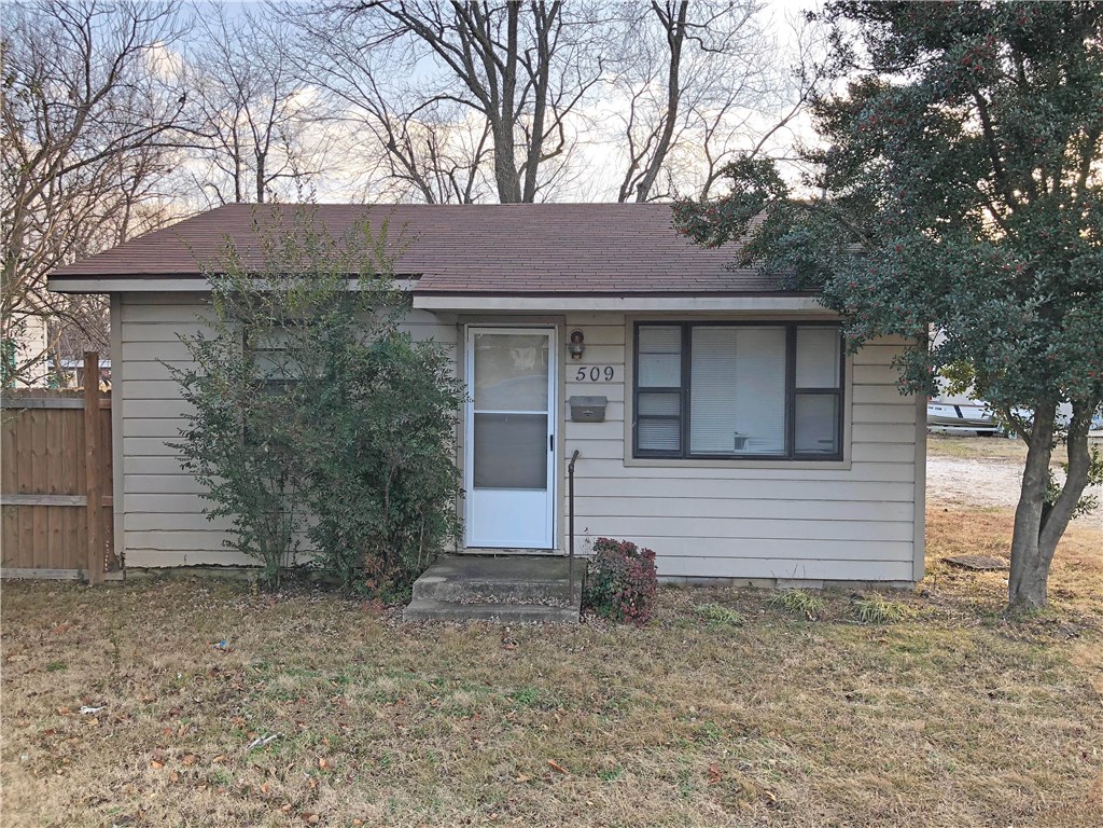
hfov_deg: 63.4
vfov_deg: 49.7
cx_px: 552
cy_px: 414
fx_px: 892
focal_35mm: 28
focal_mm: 4
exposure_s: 1/129
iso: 20
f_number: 1.8
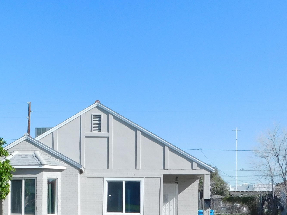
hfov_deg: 36.2
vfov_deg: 26.8
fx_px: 431
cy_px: 205
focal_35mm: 52
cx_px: 81
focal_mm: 4
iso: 125
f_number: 3
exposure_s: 1/1500
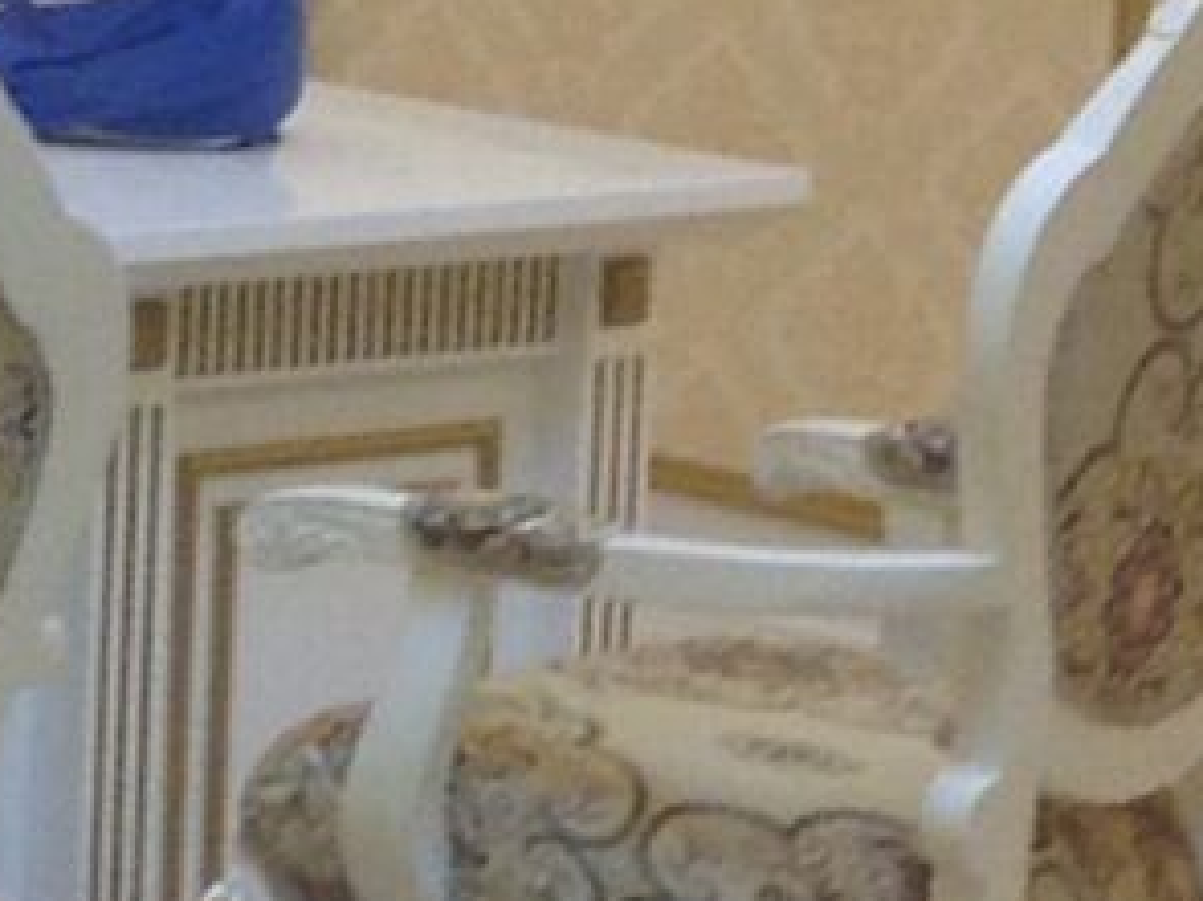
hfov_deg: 8.0
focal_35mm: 237
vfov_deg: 6.2
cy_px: -428
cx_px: -1203
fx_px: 8233
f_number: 2.4
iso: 80
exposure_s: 1/24
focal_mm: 4.28
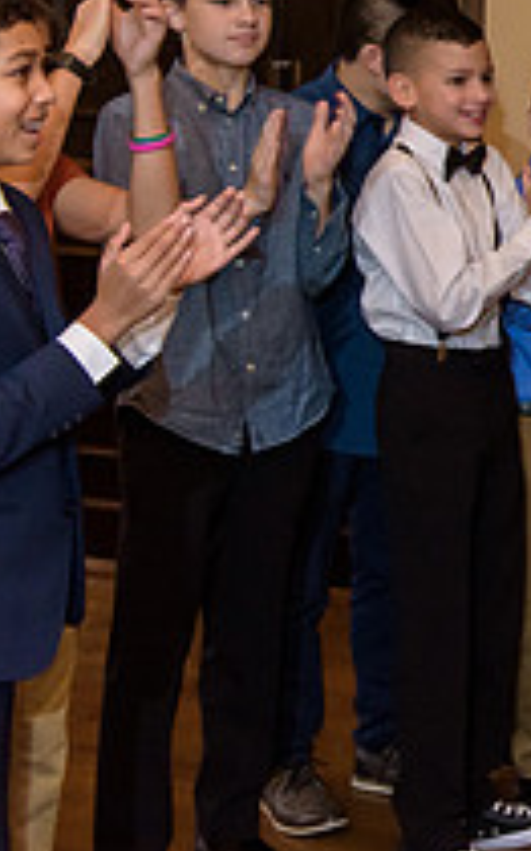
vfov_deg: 22.6
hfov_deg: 12.5
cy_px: 120
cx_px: 1111
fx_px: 2087
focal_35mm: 90
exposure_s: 1/125
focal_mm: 32
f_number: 3.2
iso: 1600
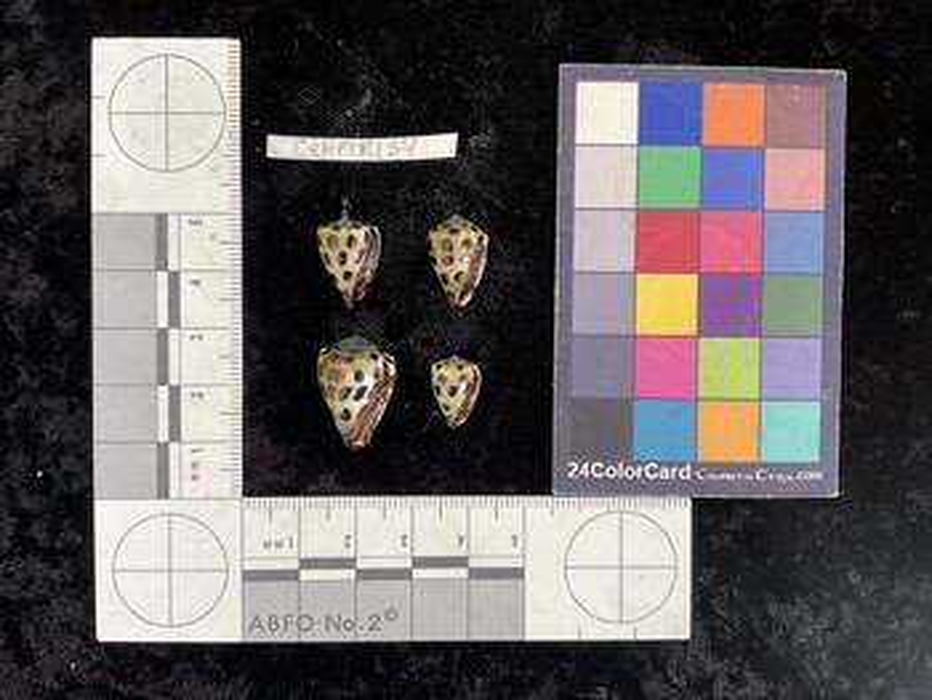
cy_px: 350
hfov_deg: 61.6
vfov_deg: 48.3
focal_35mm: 29
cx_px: 466
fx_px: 781
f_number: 1.8
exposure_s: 1/60
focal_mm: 3
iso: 40
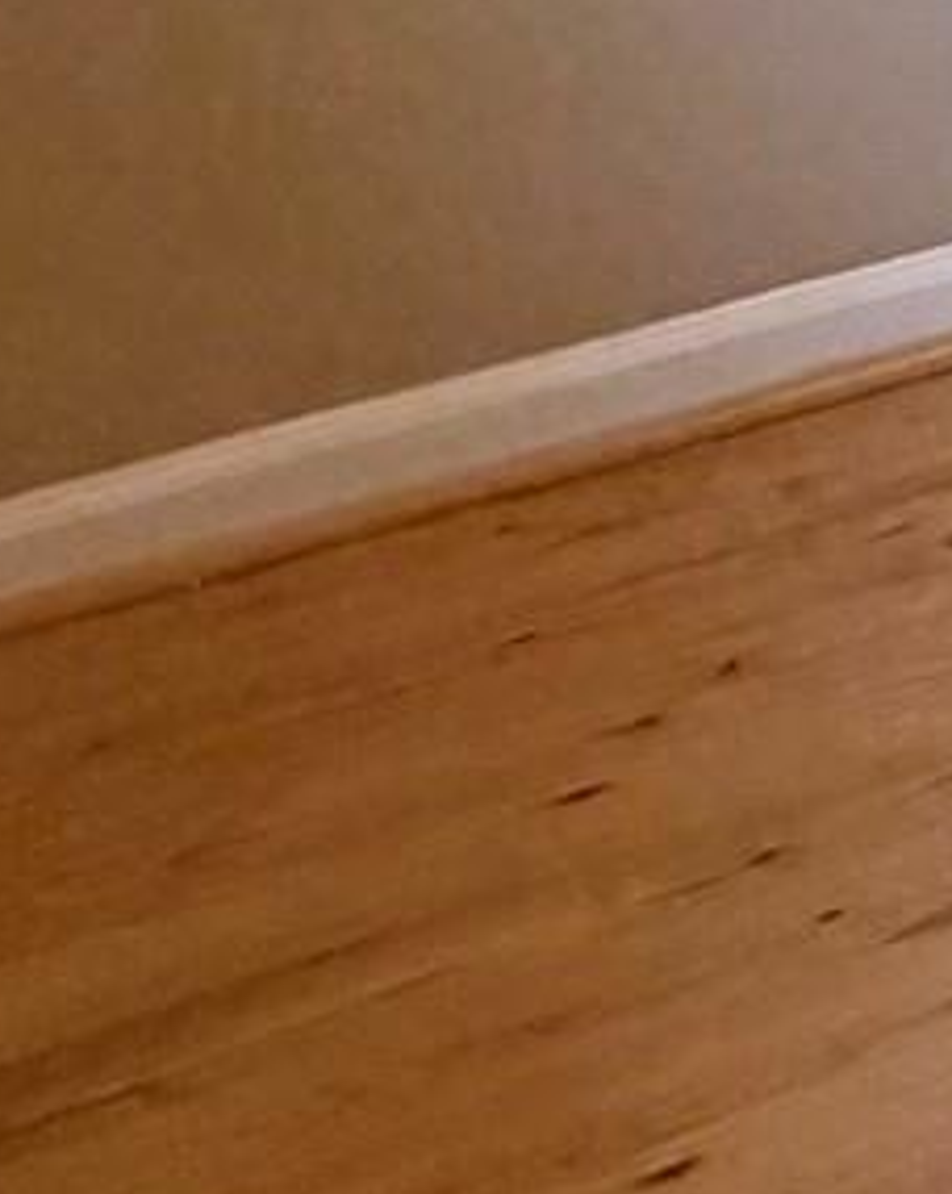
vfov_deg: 15.2
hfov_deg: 10.3
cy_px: -1294
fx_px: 3459
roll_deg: -1.2
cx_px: 3006
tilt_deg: -2.5
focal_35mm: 98
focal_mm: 2.22
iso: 250
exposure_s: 1/120
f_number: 2.2
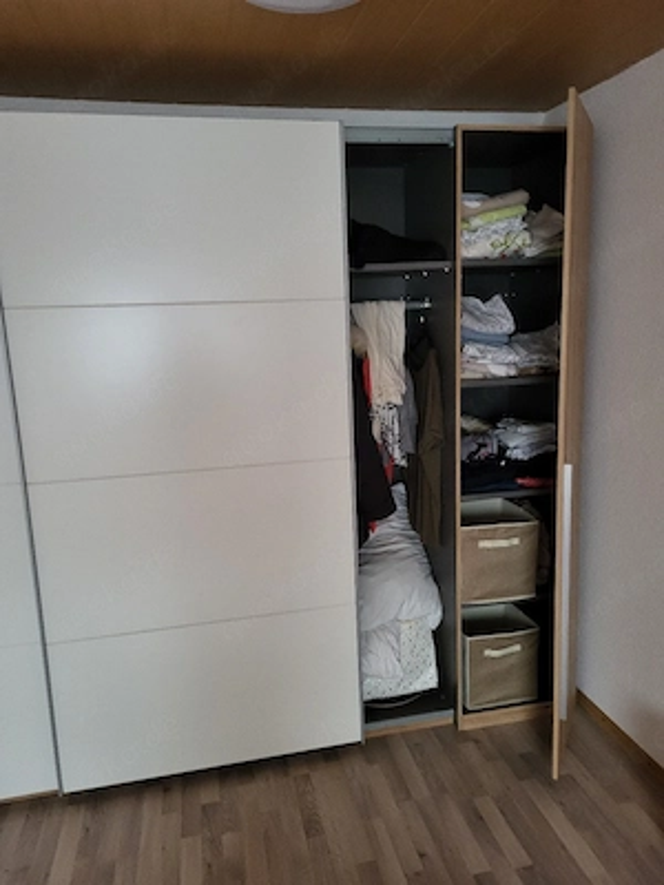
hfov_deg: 53.1
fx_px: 665
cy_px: 442
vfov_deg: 67.3
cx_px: 332
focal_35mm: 26
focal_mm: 5.4
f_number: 1.8
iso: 500
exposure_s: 1/25.1
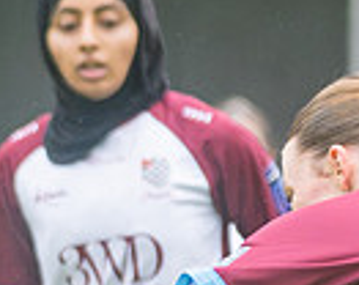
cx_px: -404
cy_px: 750
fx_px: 19566
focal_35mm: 1847
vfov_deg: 0.8
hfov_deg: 1.1
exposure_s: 1/1600
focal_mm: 180
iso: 640
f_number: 2.8
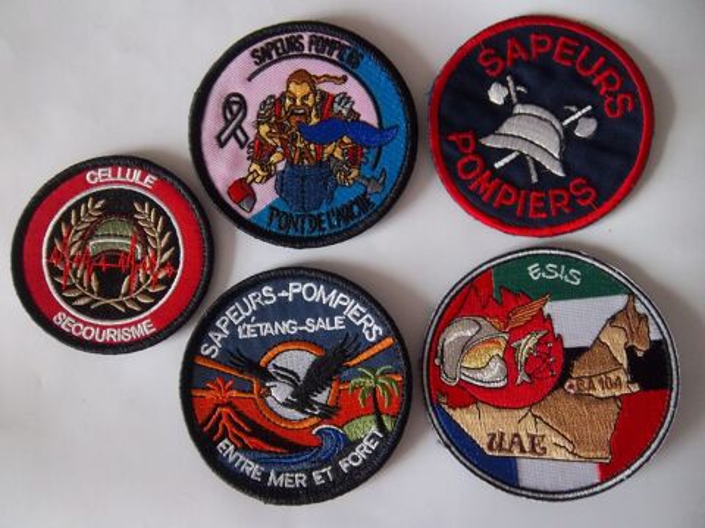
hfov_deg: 63.4
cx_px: 352
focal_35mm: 28
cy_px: 264
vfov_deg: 49.7
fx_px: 570
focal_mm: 5.05
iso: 160
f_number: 3.5
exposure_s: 1/15
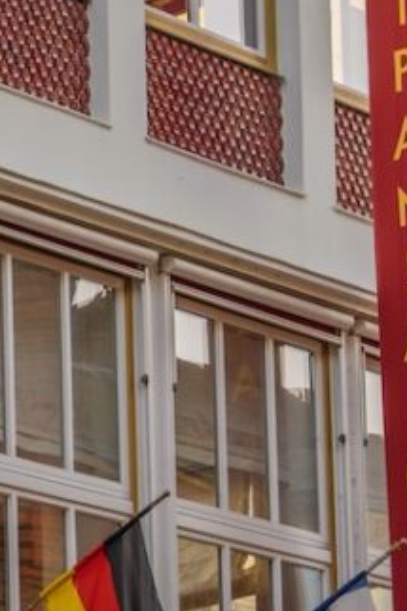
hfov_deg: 6.9
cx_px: -155
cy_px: 271
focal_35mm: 198
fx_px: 3356
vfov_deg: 10.4
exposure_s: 1/640
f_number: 2.8
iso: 100
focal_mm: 57.5
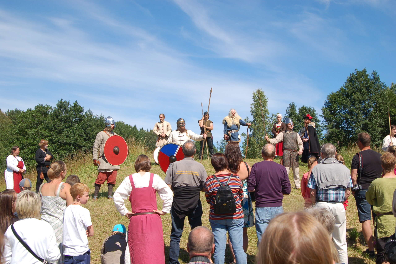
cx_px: 198
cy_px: 132
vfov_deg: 31.8
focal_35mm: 42
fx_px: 462
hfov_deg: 46.4
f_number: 9
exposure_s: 1/320
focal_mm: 28
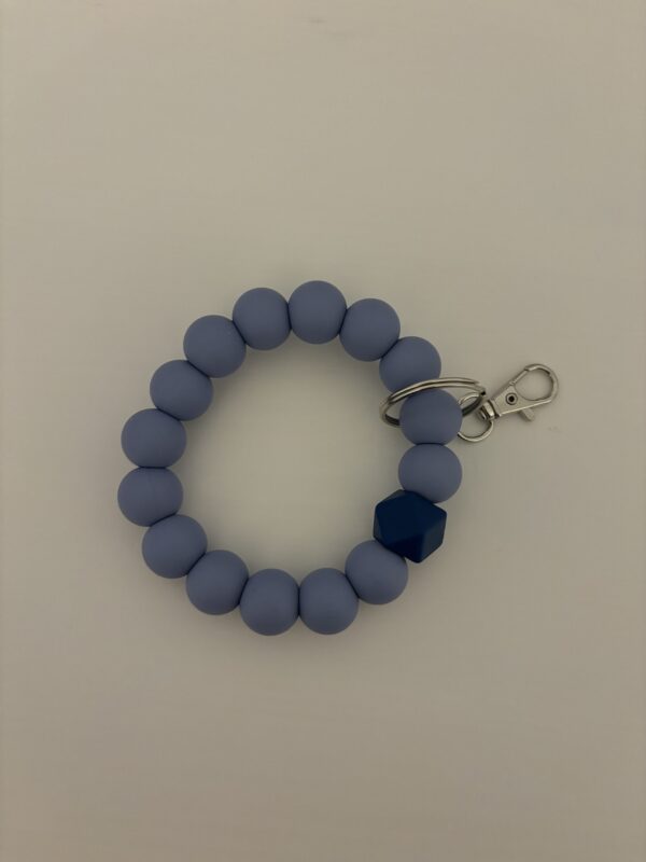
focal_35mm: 26
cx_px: 323
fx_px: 647
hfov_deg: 53.1
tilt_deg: -82.4
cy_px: 431
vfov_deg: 67.3
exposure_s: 1/40
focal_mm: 5.96
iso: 400
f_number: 1.6
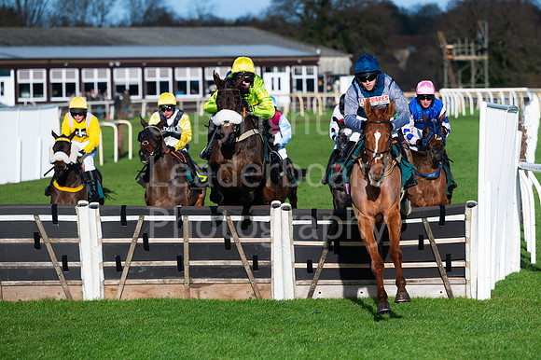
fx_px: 2901
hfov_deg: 10.7
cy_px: 158
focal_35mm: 193
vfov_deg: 7.1
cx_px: 324
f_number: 3.5
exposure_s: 1/5000
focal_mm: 150
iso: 250
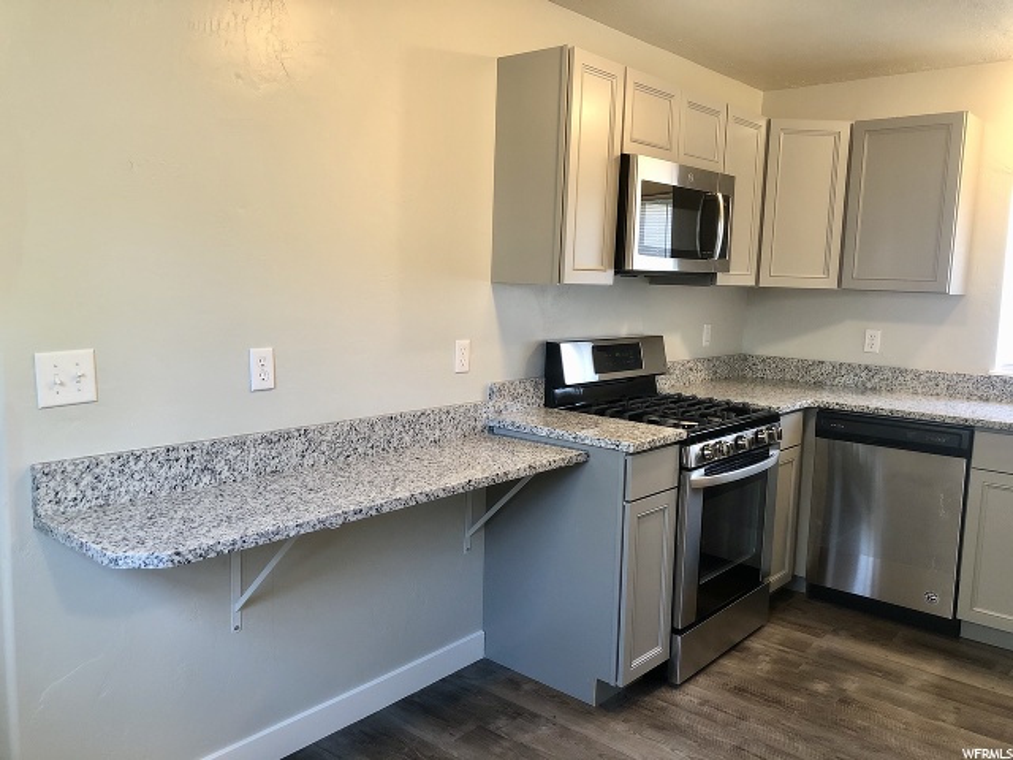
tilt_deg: -8.6
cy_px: 380
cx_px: 506
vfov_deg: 49.7
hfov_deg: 63.4
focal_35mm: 28
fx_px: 819
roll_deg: -2.0
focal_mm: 4
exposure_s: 1/15
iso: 40
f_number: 1.8
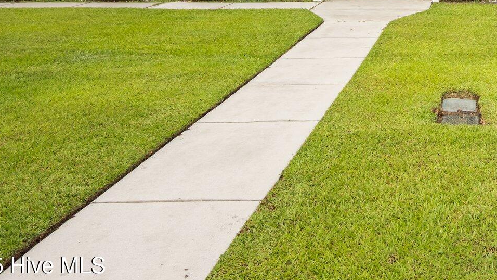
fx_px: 738
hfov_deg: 34.7
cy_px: -98
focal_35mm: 56
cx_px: 467
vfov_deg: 19.5
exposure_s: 1/400
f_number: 5.6
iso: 200
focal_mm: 12
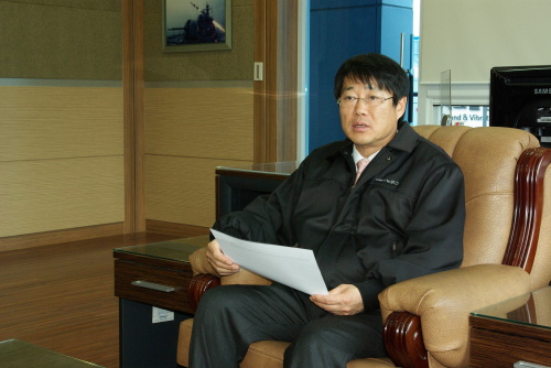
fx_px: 919
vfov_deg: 22.7
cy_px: 184
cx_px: 276
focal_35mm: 60
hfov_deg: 33.4
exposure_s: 1/45
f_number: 11
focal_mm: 40
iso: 800
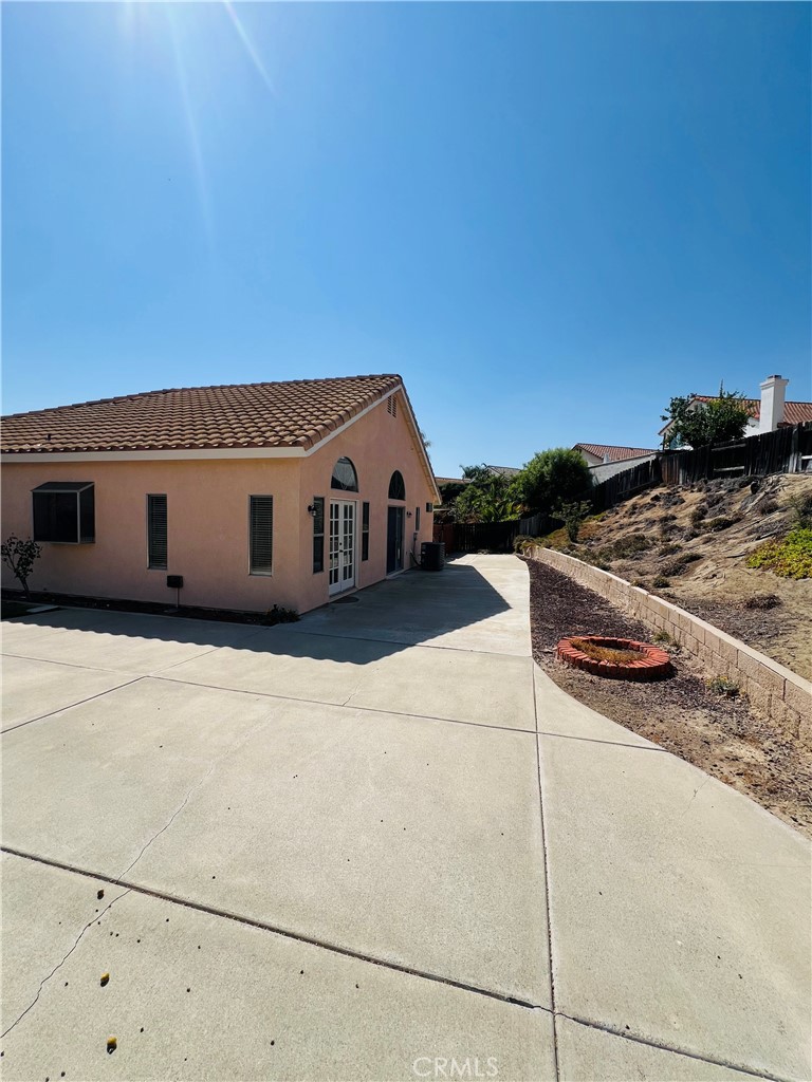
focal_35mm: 13
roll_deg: -2.0
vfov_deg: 106.2
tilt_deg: -1.3
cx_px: 406
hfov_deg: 89.9
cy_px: 541
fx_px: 407
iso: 32
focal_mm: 1.57
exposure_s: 1/2597
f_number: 1.8
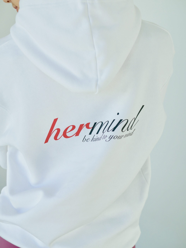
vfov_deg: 38.2
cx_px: 93
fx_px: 358
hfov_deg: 29.1
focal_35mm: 50
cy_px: 124
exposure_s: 1/1300
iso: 200
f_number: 2.8
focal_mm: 25
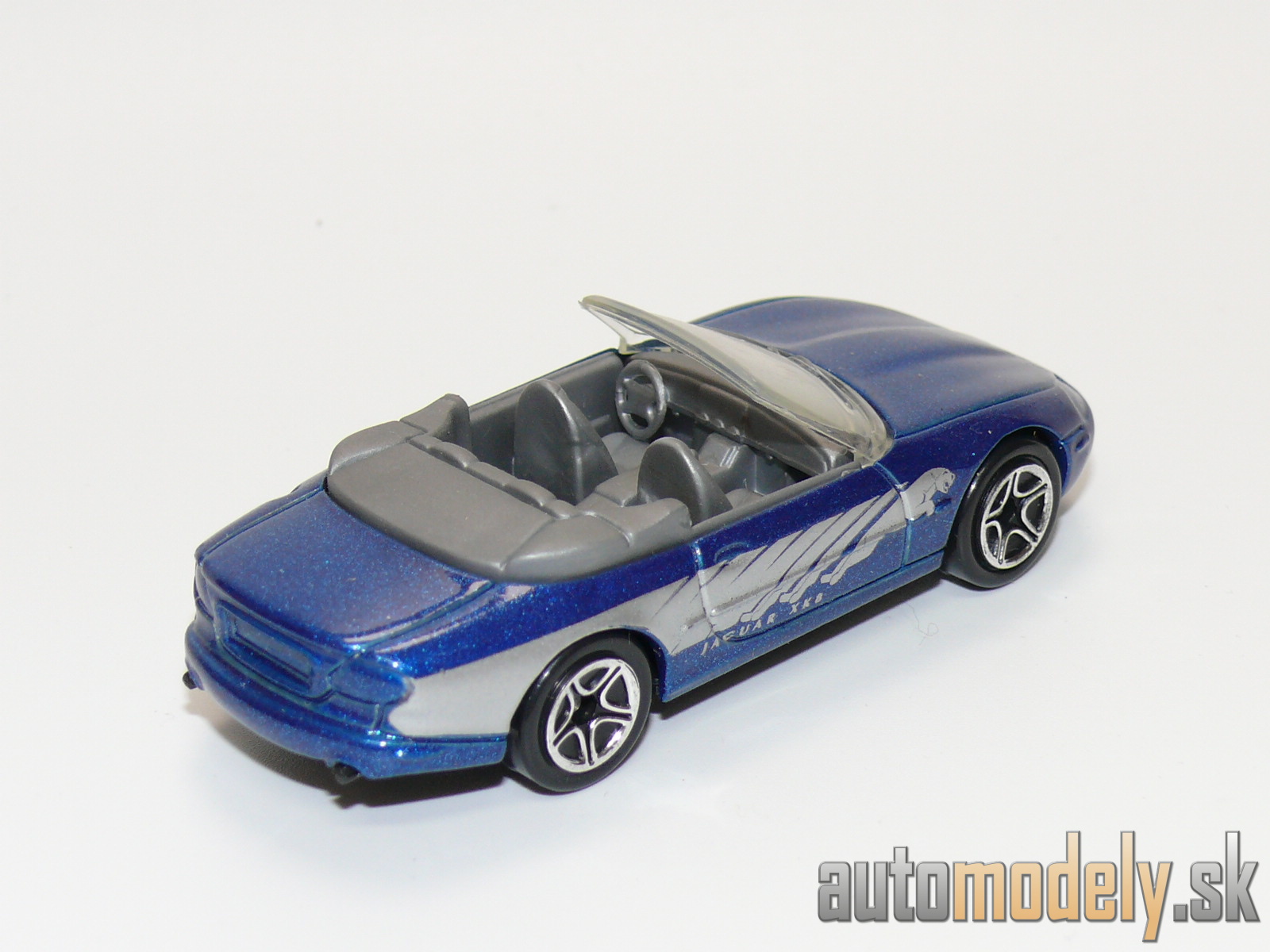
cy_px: 476
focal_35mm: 103
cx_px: 635
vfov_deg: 14.4
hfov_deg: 19.1
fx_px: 3779
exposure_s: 1/30
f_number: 4
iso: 100
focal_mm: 13.4
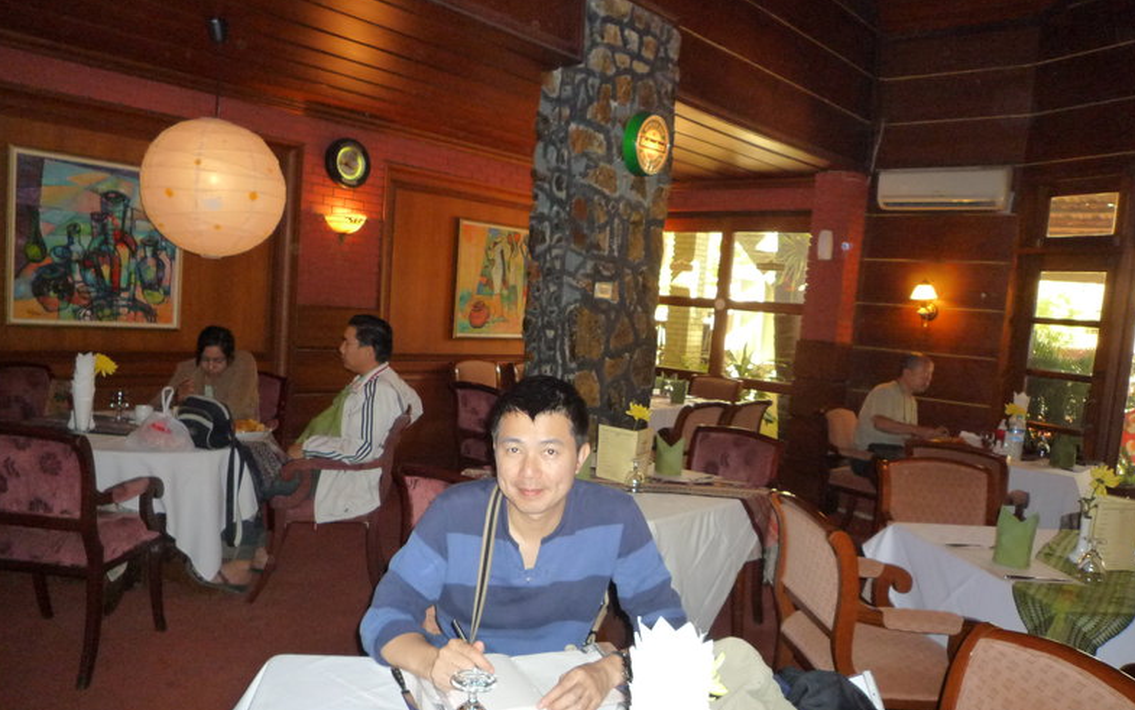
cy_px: 402
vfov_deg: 45.9
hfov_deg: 68.4
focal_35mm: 27
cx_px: 564
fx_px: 835
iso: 400
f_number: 2.8
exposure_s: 1/30
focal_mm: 4.4
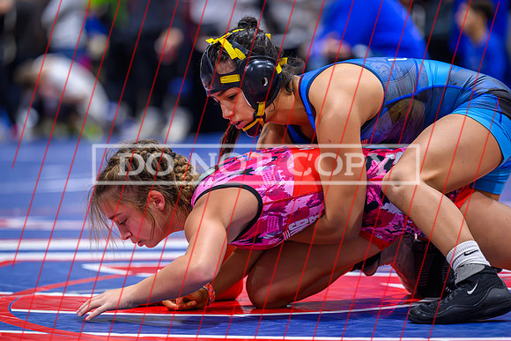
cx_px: 210
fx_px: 2618
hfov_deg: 11.1
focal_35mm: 184
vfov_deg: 7.5
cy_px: 180
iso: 4000
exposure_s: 1/800
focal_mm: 155
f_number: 2.8
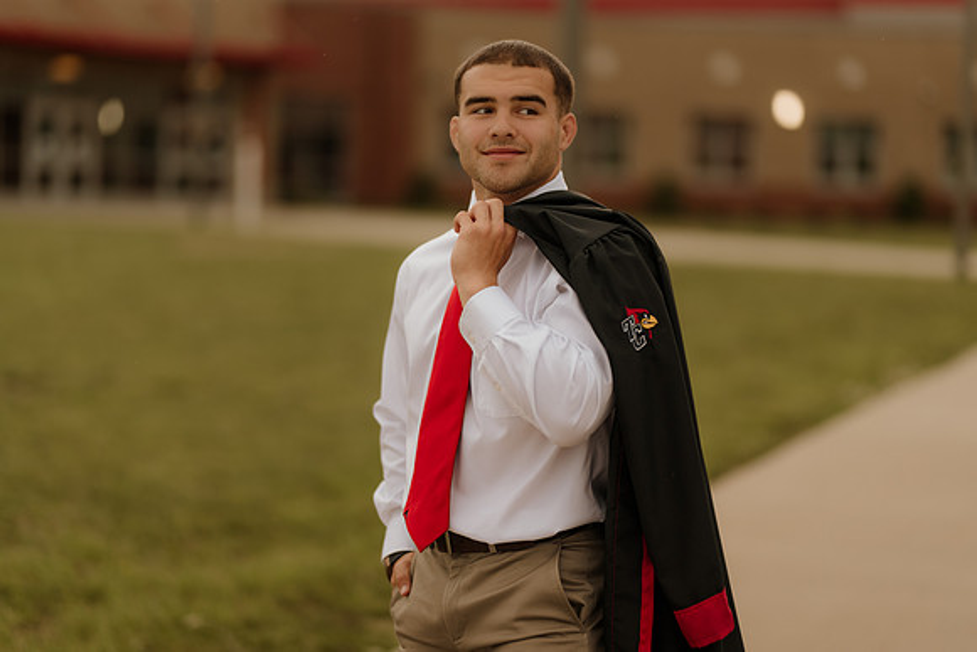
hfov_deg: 23.9
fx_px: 2307
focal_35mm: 85
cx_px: 488
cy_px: 326
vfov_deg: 16.1
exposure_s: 1/1000
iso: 400
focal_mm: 85
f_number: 1.4
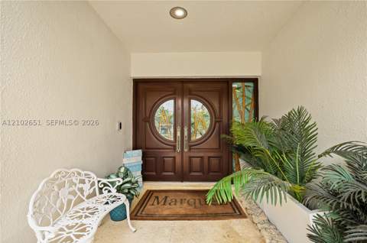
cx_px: 184
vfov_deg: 73.5
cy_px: 122
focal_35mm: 16
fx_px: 163
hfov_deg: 96.8
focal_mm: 16
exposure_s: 1/10
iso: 200
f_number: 8
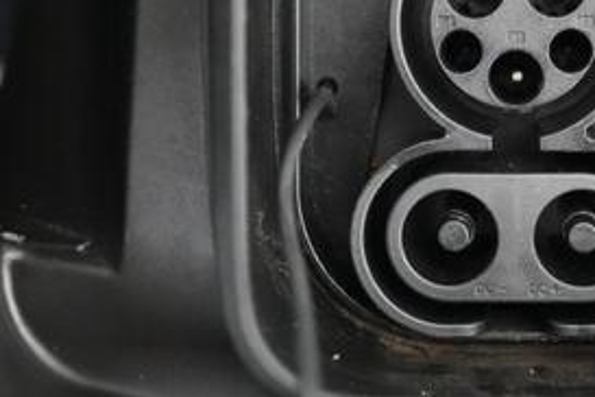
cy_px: 26
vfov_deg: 21.7
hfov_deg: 31.5
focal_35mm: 61
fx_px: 1008
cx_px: 523
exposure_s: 1/60
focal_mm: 26
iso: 12800
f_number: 2.8
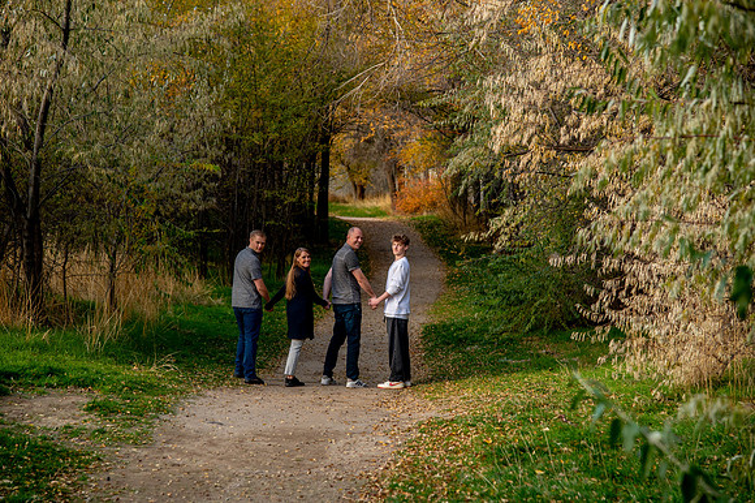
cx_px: 372
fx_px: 1918
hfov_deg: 22.3
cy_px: 257
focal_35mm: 91
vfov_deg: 14.9
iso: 400
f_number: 4.5
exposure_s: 1/400
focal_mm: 85
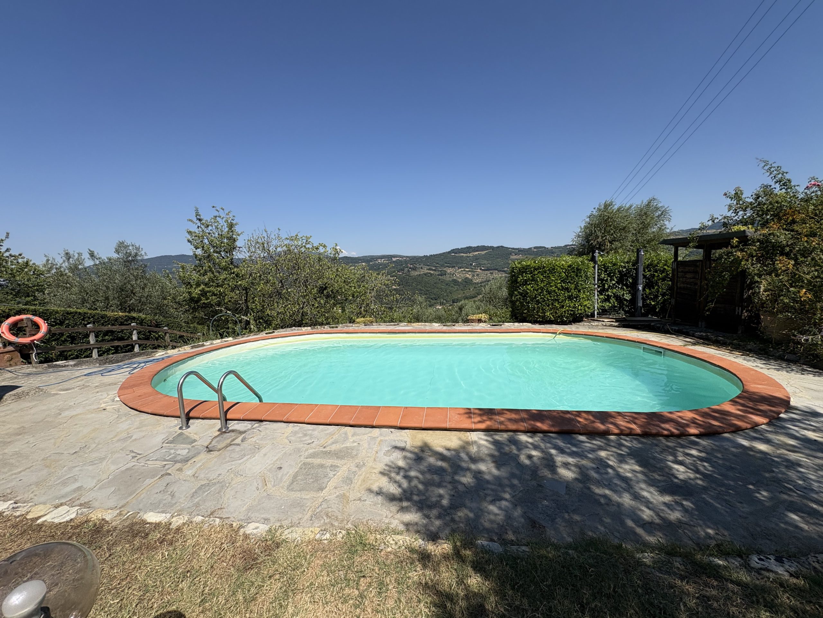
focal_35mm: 14
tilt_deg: -6.7
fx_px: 333
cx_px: 412
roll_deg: +2.8
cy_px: 309
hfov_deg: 102.1
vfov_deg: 85.7
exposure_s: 1/3247
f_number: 2.2
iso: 50
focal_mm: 2.22
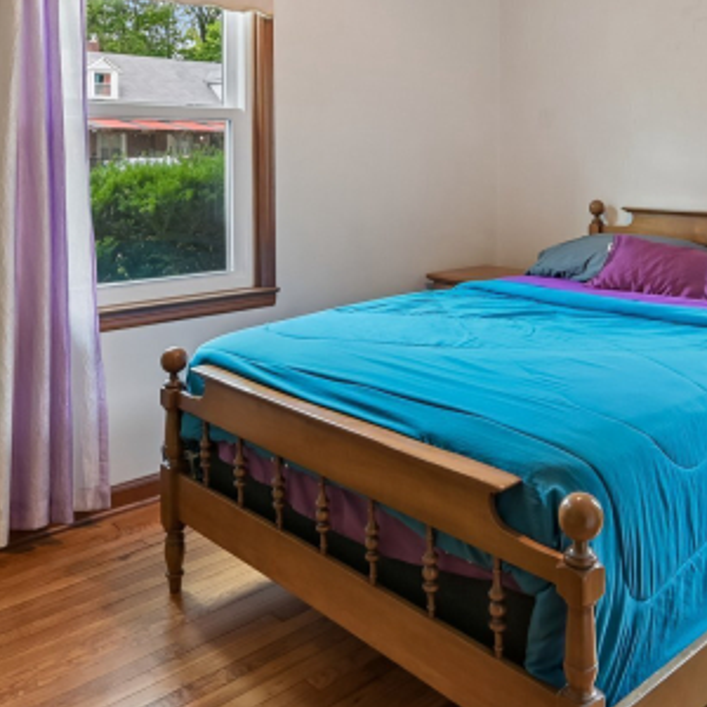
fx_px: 786
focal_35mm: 34
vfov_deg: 46.0
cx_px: 483
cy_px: 141
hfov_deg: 47.5
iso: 360
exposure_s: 1/15
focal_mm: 16
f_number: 8
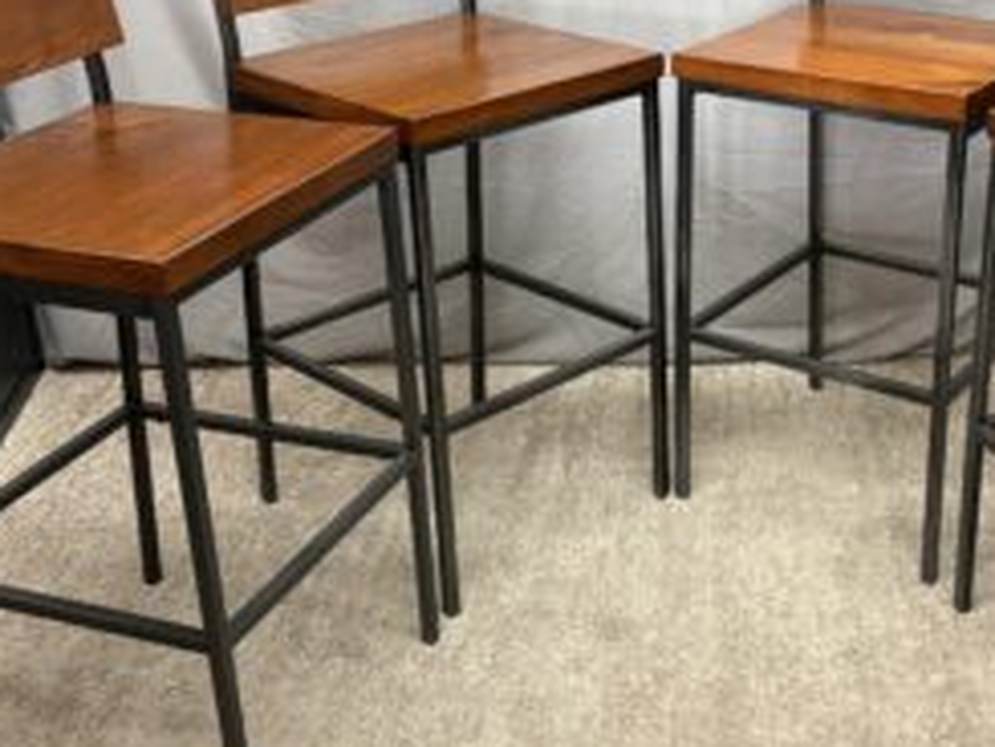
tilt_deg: -19.7
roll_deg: +0.2
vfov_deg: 27.2
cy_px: 201
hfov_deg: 35.8
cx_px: 666
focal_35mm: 53
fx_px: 1524
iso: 250
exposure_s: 1/60
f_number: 1.6
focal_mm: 5.96
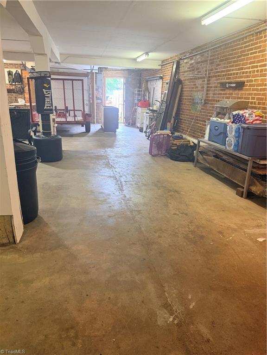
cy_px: 178
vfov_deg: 71.6
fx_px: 247
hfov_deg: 56.8
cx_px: 134
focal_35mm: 24
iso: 320
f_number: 1.78
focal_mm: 6.76
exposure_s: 1/60
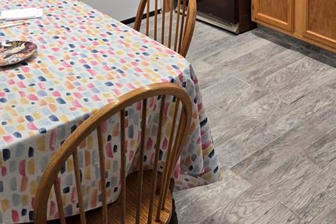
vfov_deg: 22.3
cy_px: -61
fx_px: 513
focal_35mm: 55
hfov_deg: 35.4
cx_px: 251
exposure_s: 1/120
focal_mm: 5.4
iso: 160
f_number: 1.8
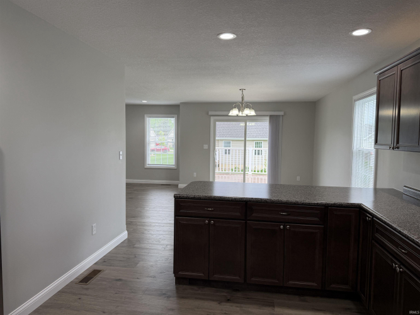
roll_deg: -0.3
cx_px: 210
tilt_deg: -1.9
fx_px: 291
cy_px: 158
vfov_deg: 56.8
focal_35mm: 24
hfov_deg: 71.6
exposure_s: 1/178
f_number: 1.78
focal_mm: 6.76
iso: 80
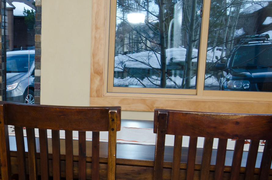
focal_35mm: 57
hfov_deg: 33.4
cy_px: 119
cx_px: 32
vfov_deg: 23.5
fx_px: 431
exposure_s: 1/60
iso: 400
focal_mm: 17
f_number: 10
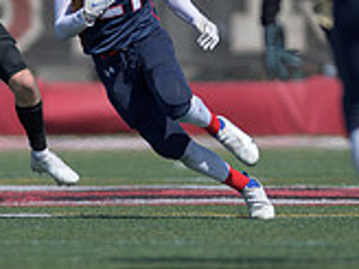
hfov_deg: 1.6
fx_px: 13078
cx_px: 80
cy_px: 21
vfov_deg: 1.2
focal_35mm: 1261
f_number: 2
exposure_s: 1/3200
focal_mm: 200
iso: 64
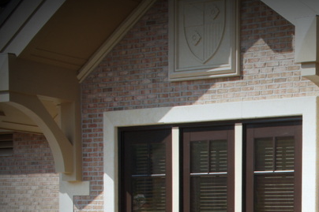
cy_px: 310
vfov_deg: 12.7
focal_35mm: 102
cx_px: 448
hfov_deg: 18.2
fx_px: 908
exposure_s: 1/250
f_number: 8
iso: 200
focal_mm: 23
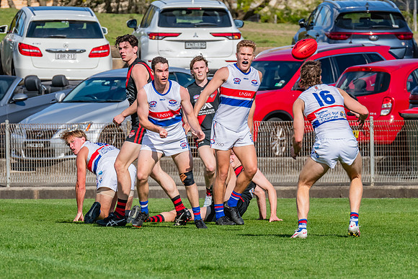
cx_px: 205
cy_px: 142
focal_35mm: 552
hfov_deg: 3.7
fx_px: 6415
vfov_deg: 2.5
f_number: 13
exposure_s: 1/1600
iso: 800
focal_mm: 360
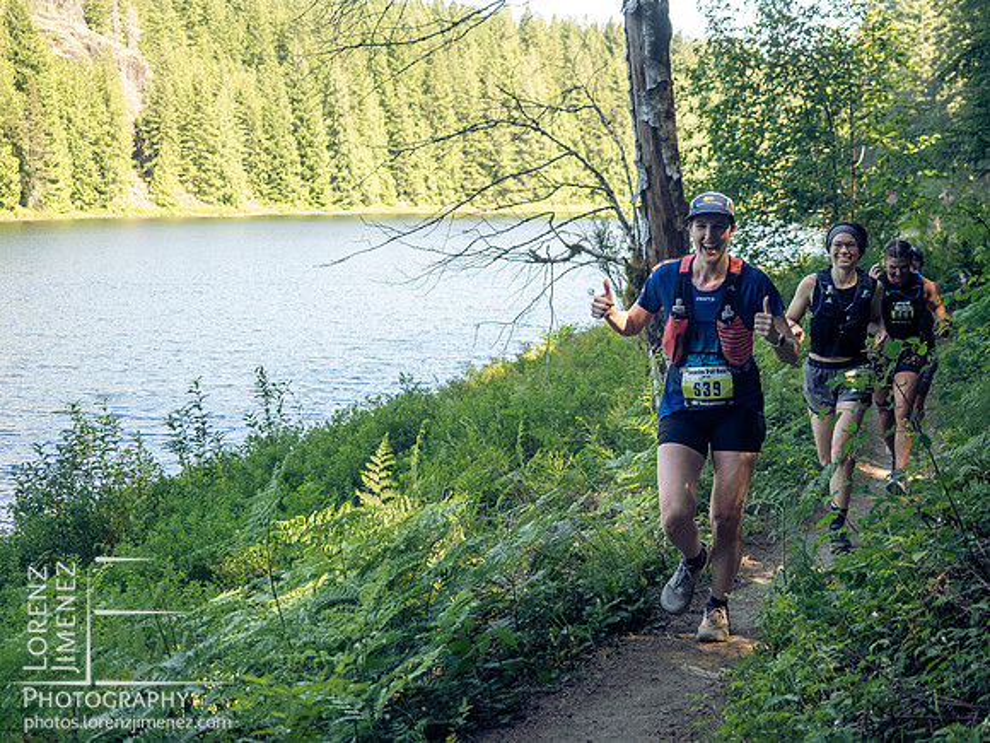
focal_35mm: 58
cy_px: 372
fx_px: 1659
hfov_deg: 33.2
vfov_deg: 25.2
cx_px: 495
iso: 1250
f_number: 2.8
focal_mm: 29
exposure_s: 1/1000
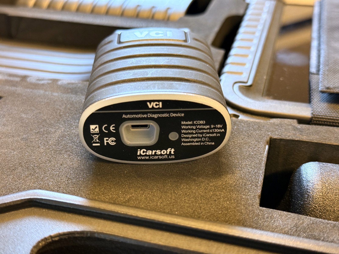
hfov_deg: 39.7
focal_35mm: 48
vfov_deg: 30.3
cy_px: 127
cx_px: 170
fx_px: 470
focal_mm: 6.76
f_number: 1.78
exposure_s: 1/33
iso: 200
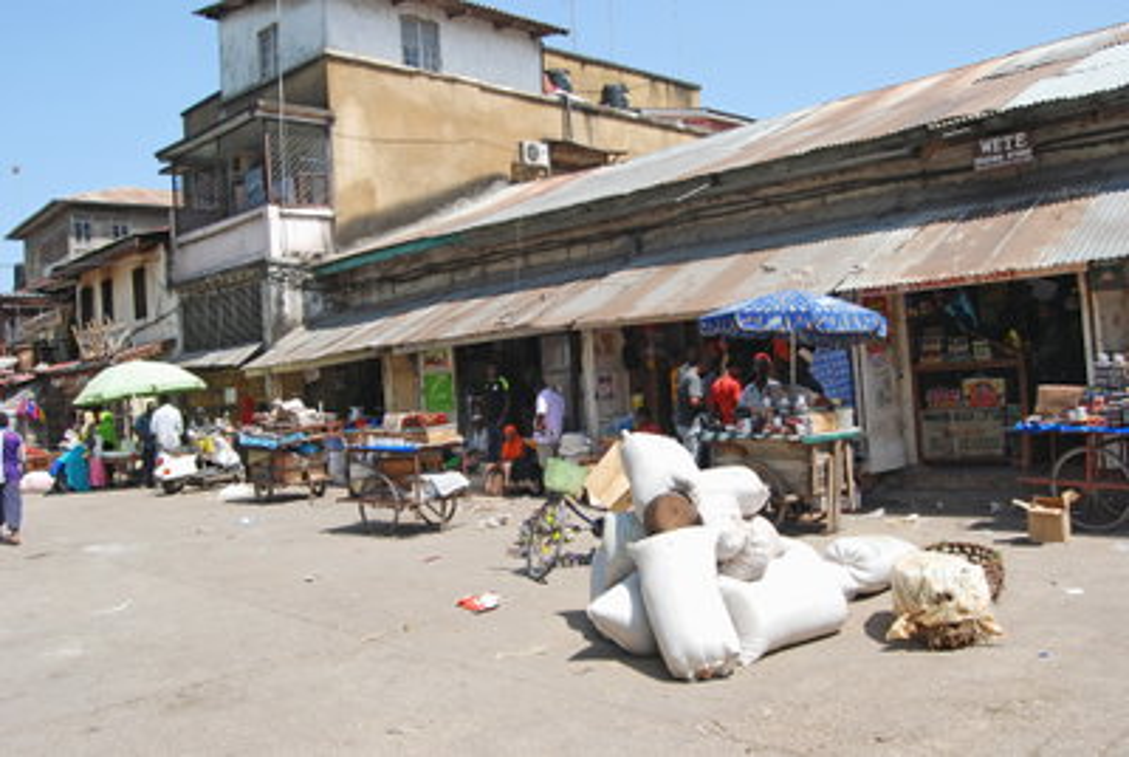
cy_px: 378
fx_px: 1036
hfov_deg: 57.2
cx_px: 564
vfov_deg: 40.1
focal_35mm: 33
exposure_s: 1/250
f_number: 10
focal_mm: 22
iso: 250
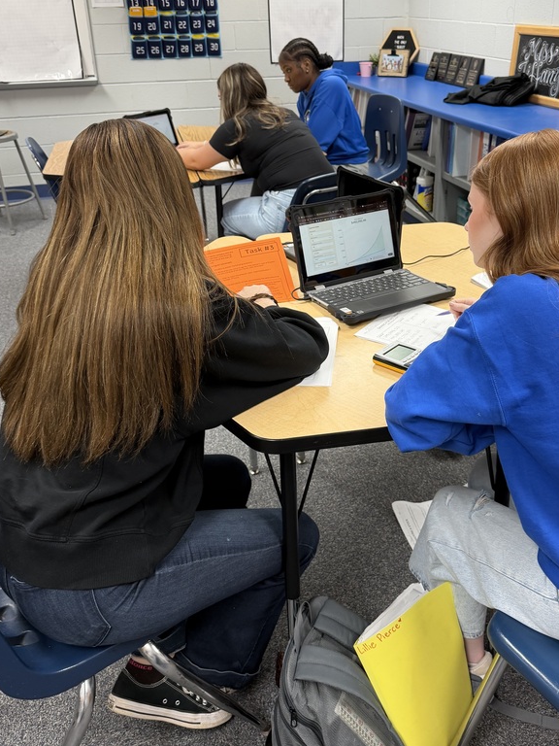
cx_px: 336
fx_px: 689
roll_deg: +0.1
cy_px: 309
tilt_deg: -25.2
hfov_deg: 43.9
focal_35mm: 32
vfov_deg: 56.5
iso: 125
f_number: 1.78
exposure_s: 1/60
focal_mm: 6.76
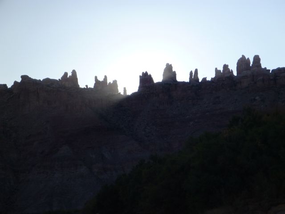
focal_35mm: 98
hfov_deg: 20.0
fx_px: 807
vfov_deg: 15.1
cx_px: 142
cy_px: 107
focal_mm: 17.4
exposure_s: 1/200
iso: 80
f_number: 5.7
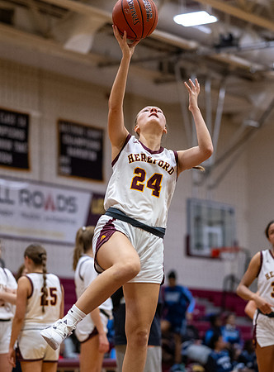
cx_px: 140
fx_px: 1582
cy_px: 218
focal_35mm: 148
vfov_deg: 13.4
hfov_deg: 9.9
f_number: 1.8
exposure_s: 1/1600
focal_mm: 85
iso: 2500
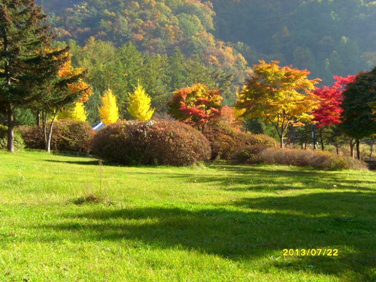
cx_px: 188
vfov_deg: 22.3
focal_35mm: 66
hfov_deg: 29.4
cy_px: 141
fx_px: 717
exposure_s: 1/250
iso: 80
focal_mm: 11
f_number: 4.2
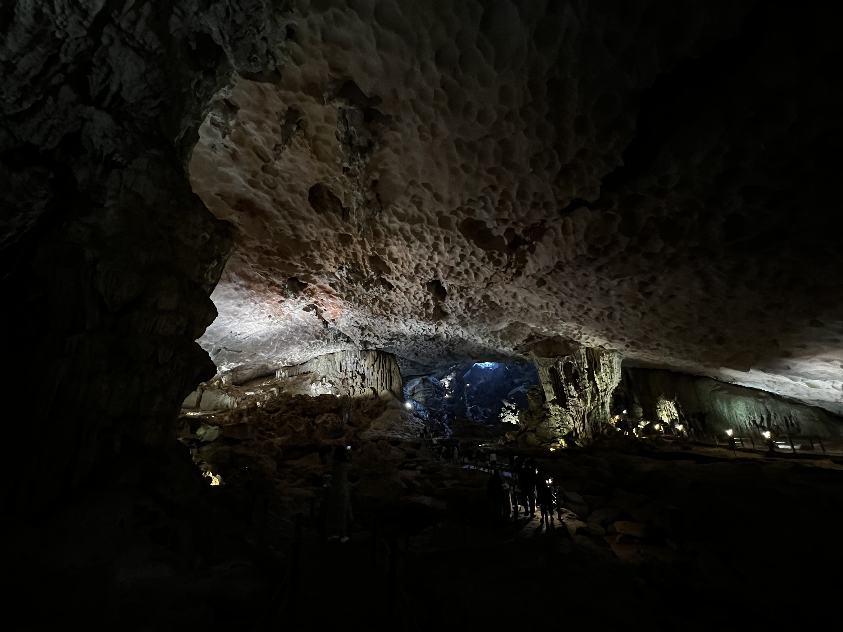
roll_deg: +1.6
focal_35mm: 13
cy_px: 316
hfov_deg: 106.2
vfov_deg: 89.9
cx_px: 422
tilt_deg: +17.5
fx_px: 317
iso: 1250
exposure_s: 1/40
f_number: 1.8
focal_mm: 1.57
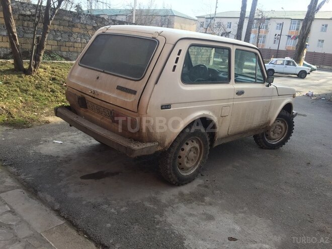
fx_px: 278
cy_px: 124
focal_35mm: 29
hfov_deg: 61.7
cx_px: 166
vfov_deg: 48.2
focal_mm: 4.15
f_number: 2.2
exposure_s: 1/347
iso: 32
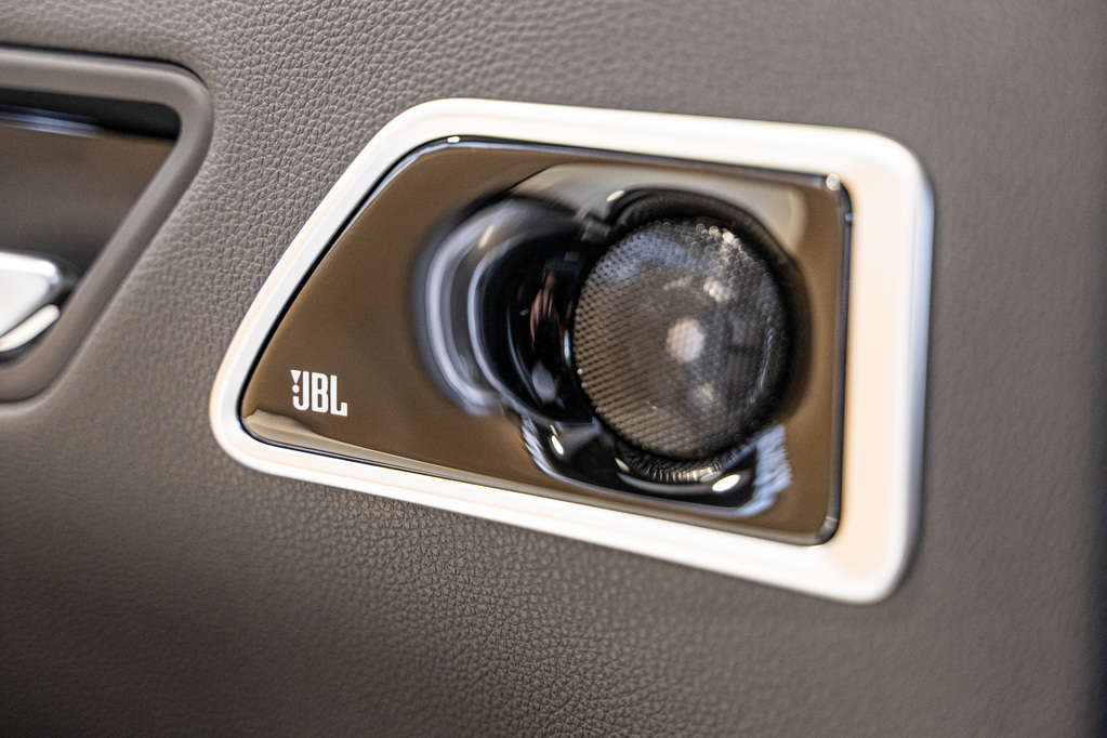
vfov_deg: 22.6
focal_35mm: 60
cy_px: 369
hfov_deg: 33.4
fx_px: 1845
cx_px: 554
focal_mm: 60
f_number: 2.8
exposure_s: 1/125
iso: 1600
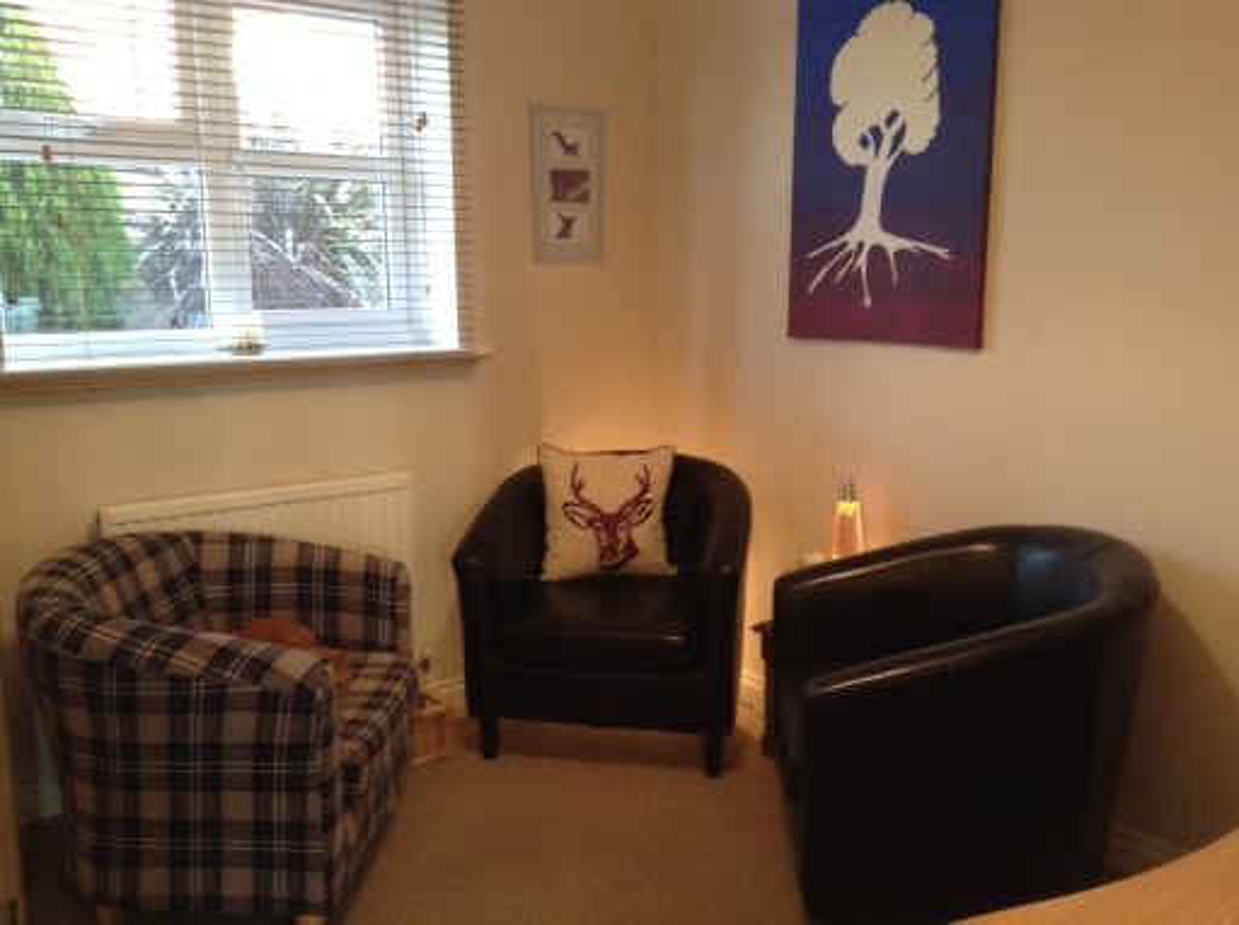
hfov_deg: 55.4
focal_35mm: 33
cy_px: 462
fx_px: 1179
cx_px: 620
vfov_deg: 42.8
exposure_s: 1/24
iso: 100
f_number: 2.4
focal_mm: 3.3
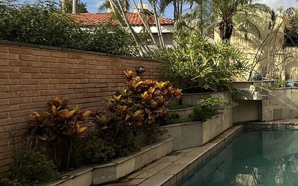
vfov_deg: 37.2
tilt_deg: +0.9
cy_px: 77
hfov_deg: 46.6
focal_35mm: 34
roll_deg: +0.4
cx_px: 303
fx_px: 276
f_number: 2.2
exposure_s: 1/3663
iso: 50
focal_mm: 2.22
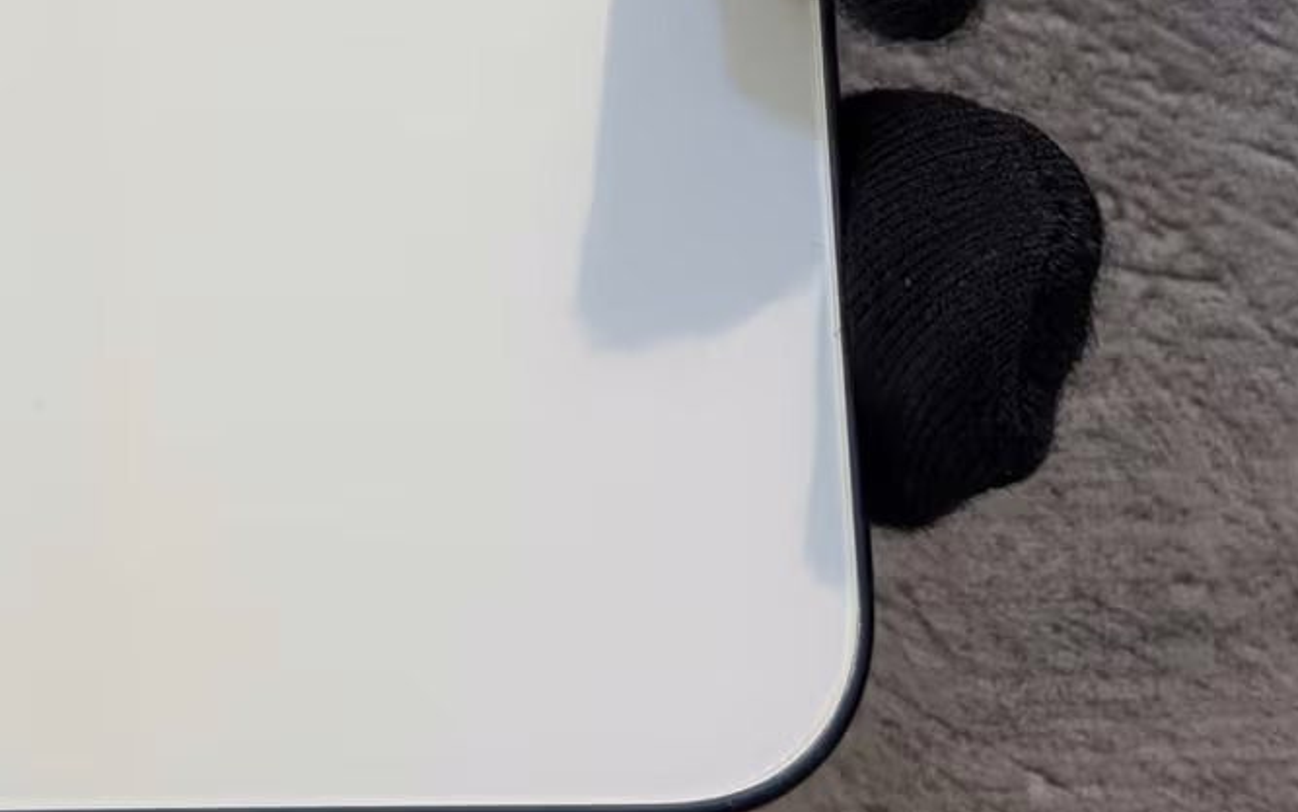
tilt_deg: +12.5
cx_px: 140
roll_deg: -0.8
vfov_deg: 10.2
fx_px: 4316
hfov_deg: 16.9
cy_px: -639
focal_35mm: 122
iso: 80
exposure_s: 1/100
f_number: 1.78
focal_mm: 6.76
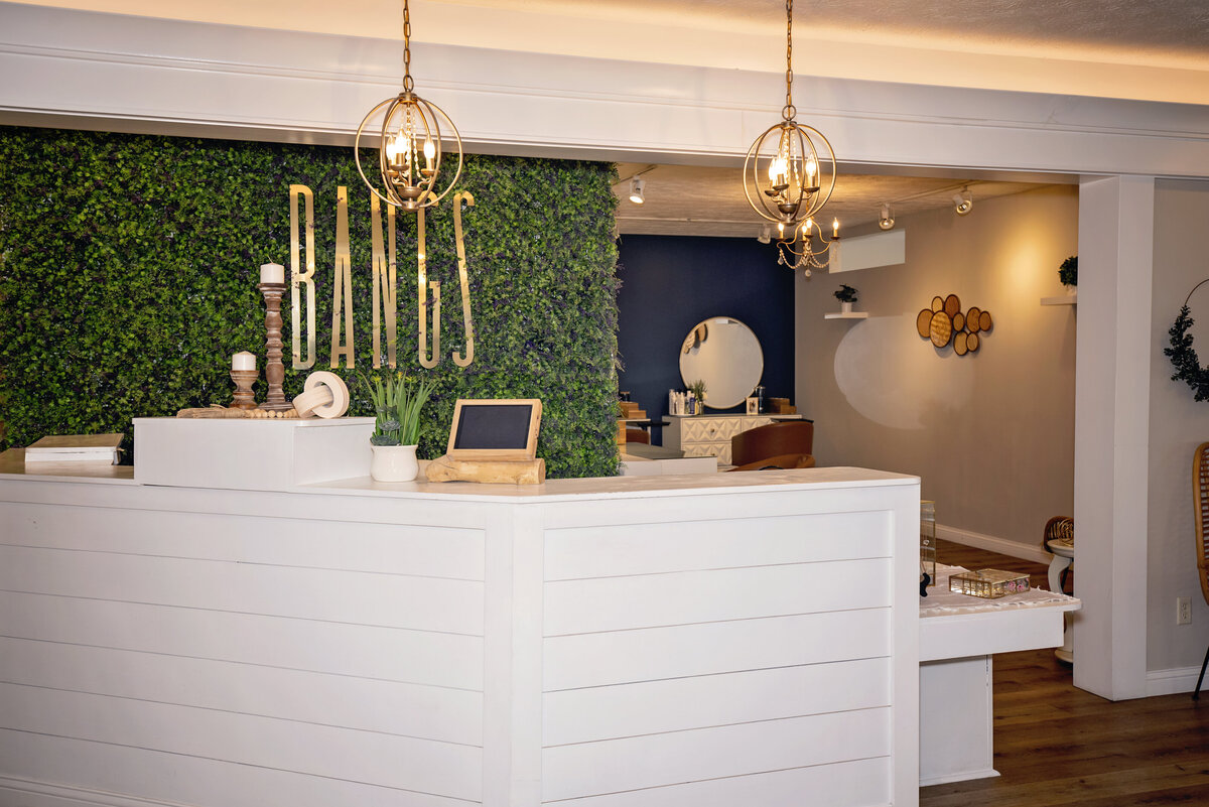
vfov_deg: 37.9
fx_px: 1176
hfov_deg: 54.4
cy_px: 404
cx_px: 604
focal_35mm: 35
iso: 400
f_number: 4
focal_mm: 35
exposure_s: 1/200
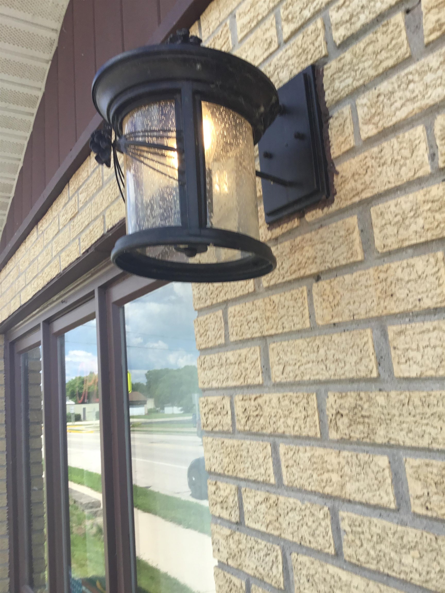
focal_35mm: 31
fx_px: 531
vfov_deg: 58.4
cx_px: 222
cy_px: 296
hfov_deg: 45.4
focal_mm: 3.3
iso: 25
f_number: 2.4
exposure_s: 1/424
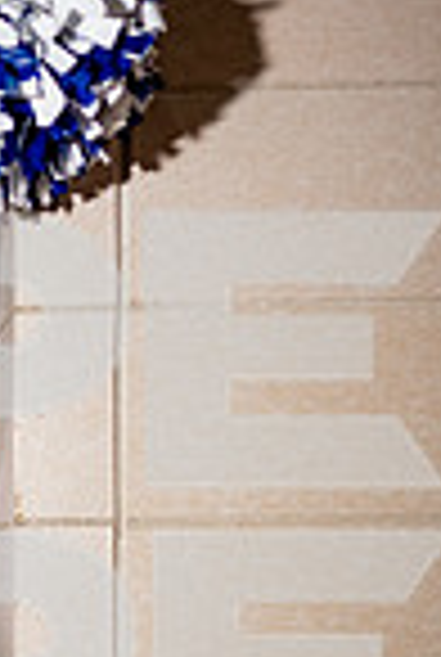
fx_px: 1353
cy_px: 670
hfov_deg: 16.8
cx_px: -214
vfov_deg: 25.8
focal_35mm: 74
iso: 100
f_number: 1.6
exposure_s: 1/1000
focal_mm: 24
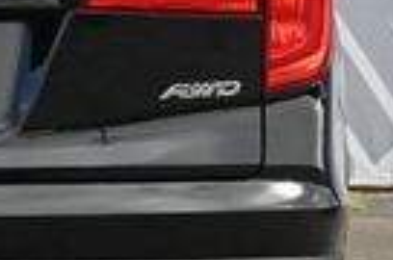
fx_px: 3304
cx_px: -156
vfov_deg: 4.5
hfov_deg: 6.7
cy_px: 13
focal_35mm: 303
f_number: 6
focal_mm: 43
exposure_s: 1/250
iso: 320
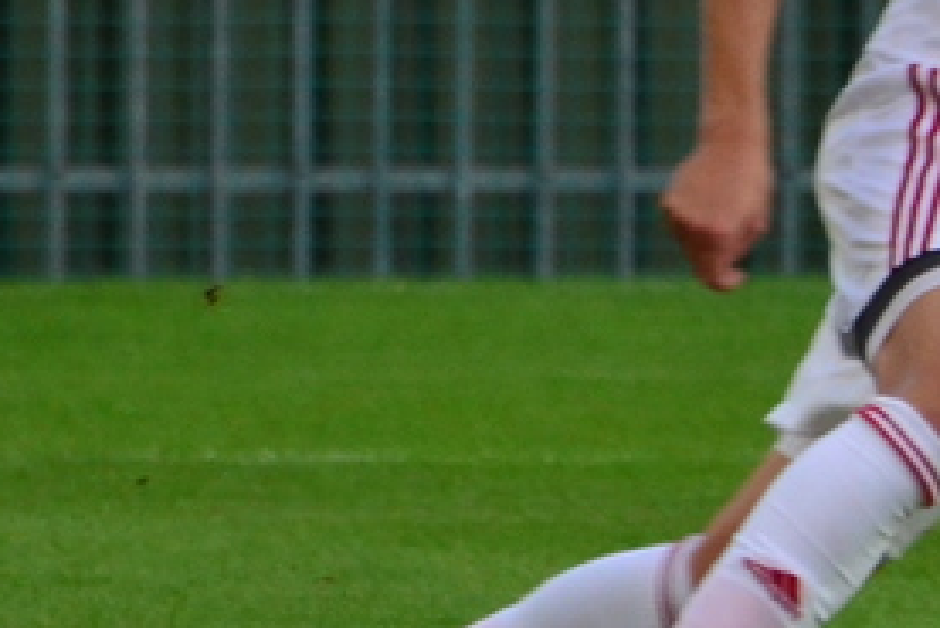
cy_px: 73
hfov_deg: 1.1
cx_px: 1802
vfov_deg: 0.7
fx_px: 50915
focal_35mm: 1949
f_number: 5.6
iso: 640
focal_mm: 300
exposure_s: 1/400
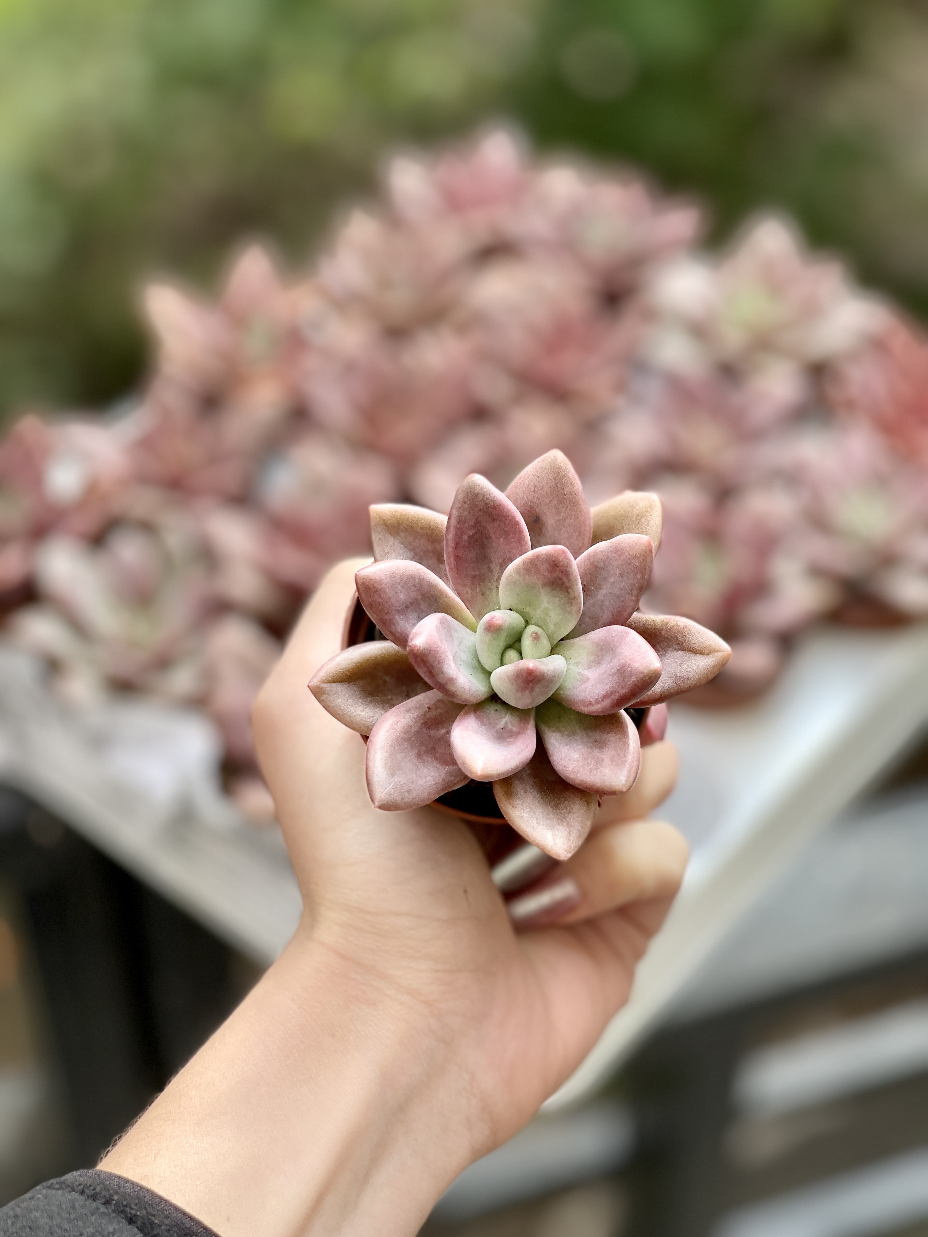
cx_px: 464
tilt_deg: -47.8
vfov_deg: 30.3
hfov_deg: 22.9
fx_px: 2288
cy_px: 618
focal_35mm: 64
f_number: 2.2
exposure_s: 1/121
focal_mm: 7.5
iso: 40
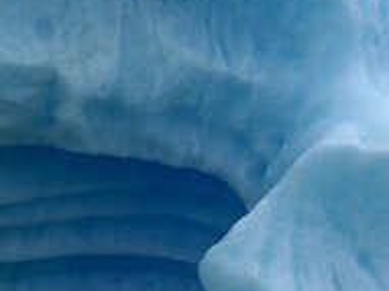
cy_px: 250
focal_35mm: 147
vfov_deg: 10.0
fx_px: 1651
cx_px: 6
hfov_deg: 13.3
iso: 100
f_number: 6.9
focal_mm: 14.73
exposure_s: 1/266
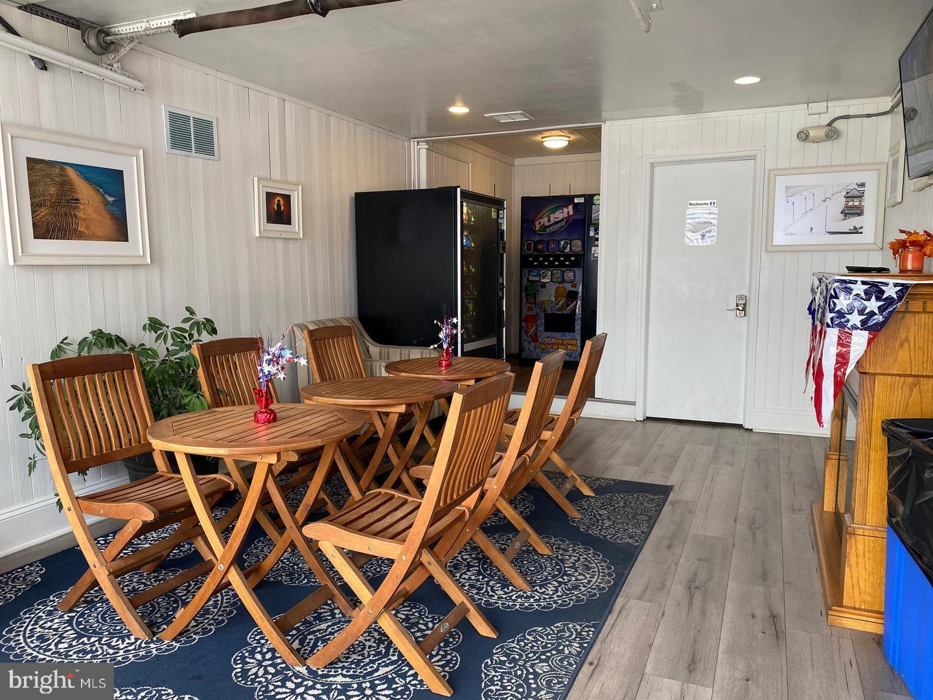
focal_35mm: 26
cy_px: 350
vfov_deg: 53.1
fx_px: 701
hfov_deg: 67.3
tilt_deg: -7.0
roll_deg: -0.5
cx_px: 466
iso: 80
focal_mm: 4.25
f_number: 1.8
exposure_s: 1/120
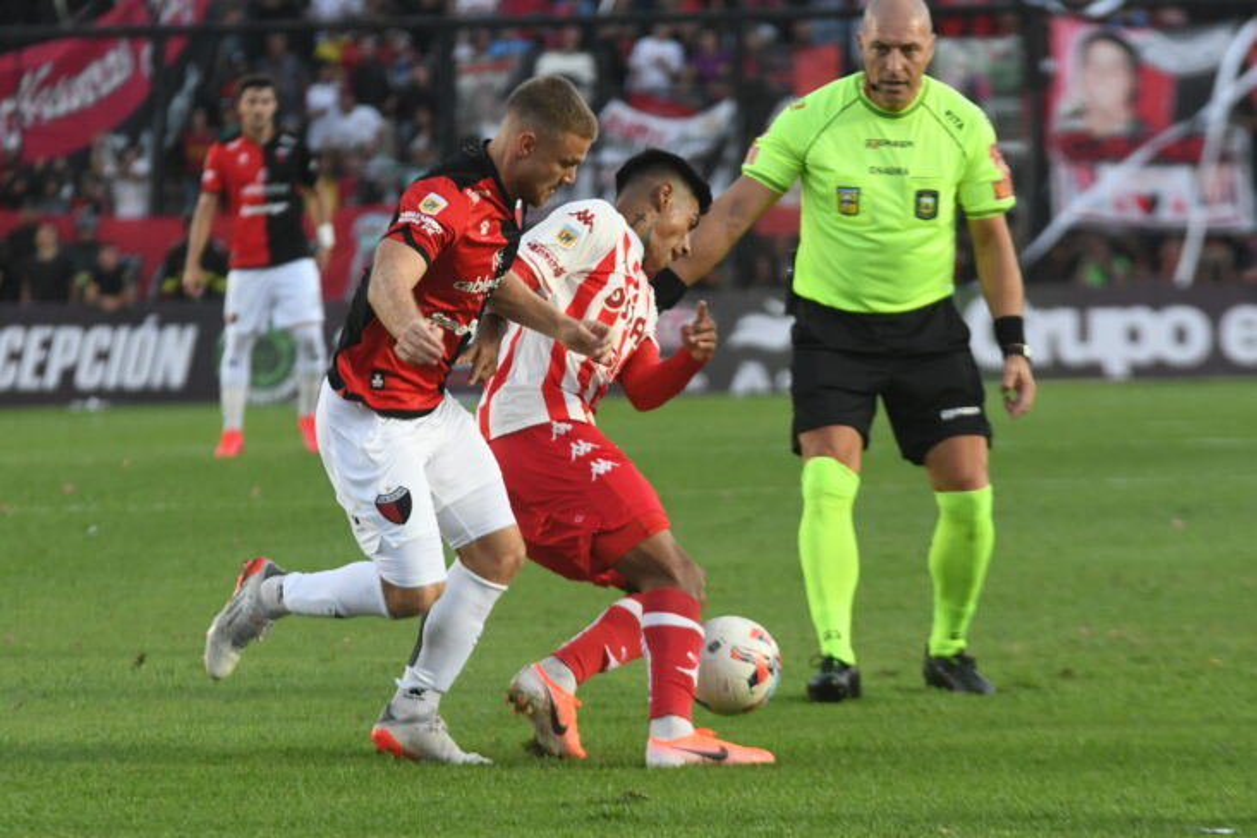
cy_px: 419
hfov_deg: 6.9
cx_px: 628
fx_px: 10474
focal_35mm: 300
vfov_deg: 4.6
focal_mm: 200
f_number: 4.5
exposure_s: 1/1000
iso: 2000
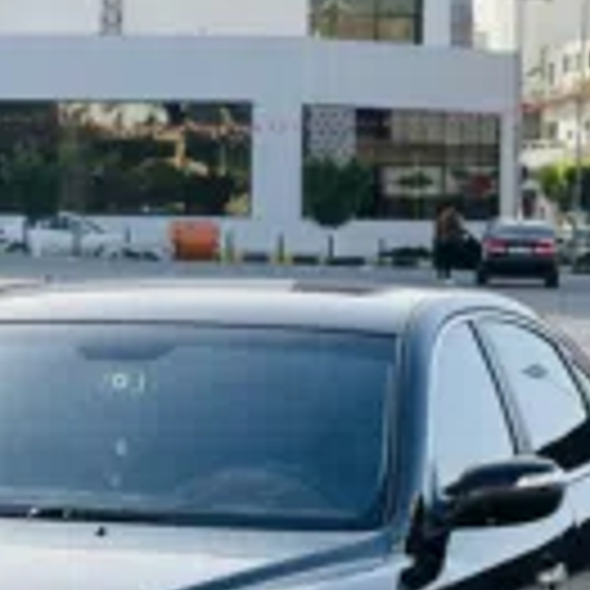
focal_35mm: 208
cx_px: 113
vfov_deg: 8.4
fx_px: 4011
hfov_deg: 8.4
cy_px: 455
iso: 25
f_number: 2.8
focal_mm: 9
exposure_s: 1/309
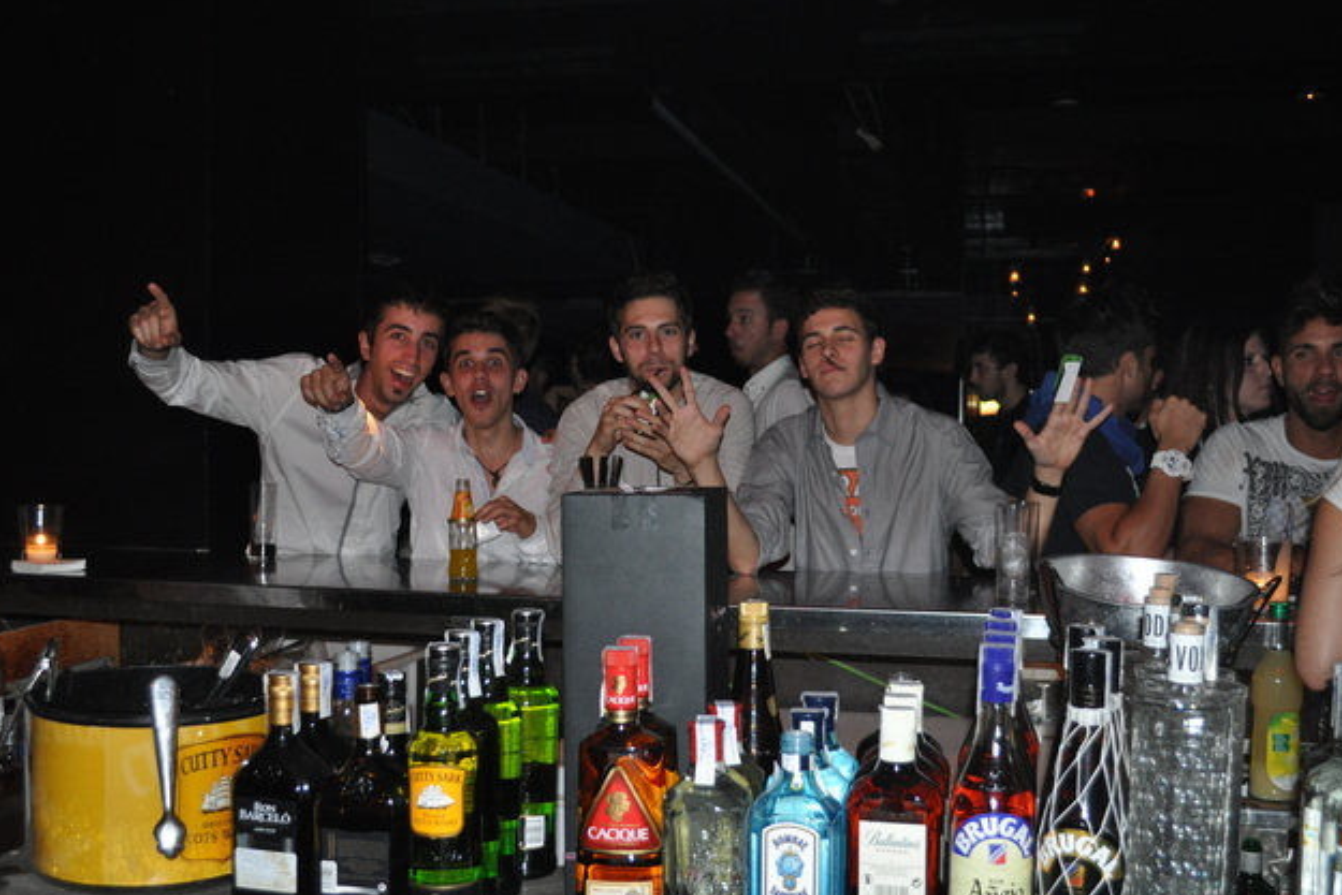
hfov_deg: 50.7
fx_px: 1417
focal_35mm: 38
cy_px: 438
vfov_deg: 35.1
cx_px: 687
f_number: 4
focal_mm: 24
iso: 800
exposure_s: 1/60
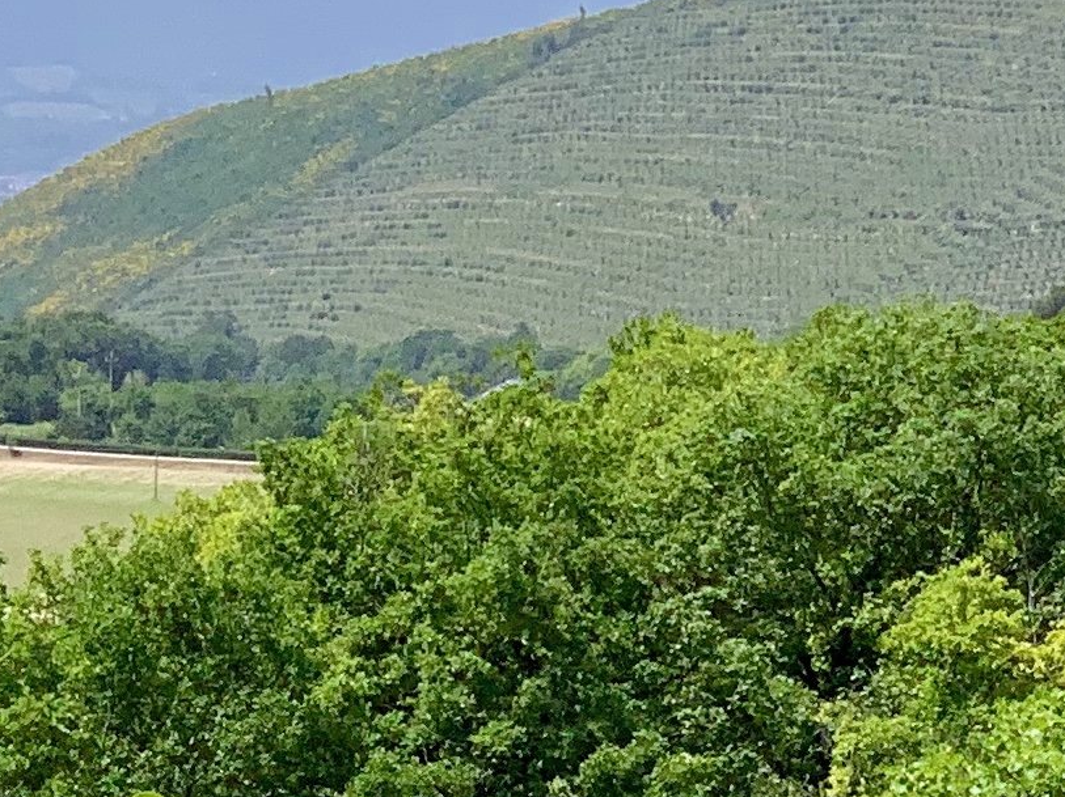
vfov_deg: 5.8
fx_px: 7934
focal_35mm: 258
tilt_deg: -2.2
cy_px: 612
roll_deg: +0.6
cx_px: 287
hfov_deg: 7.7
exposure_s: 1/2398
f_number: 2.4
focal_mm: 6
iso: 16
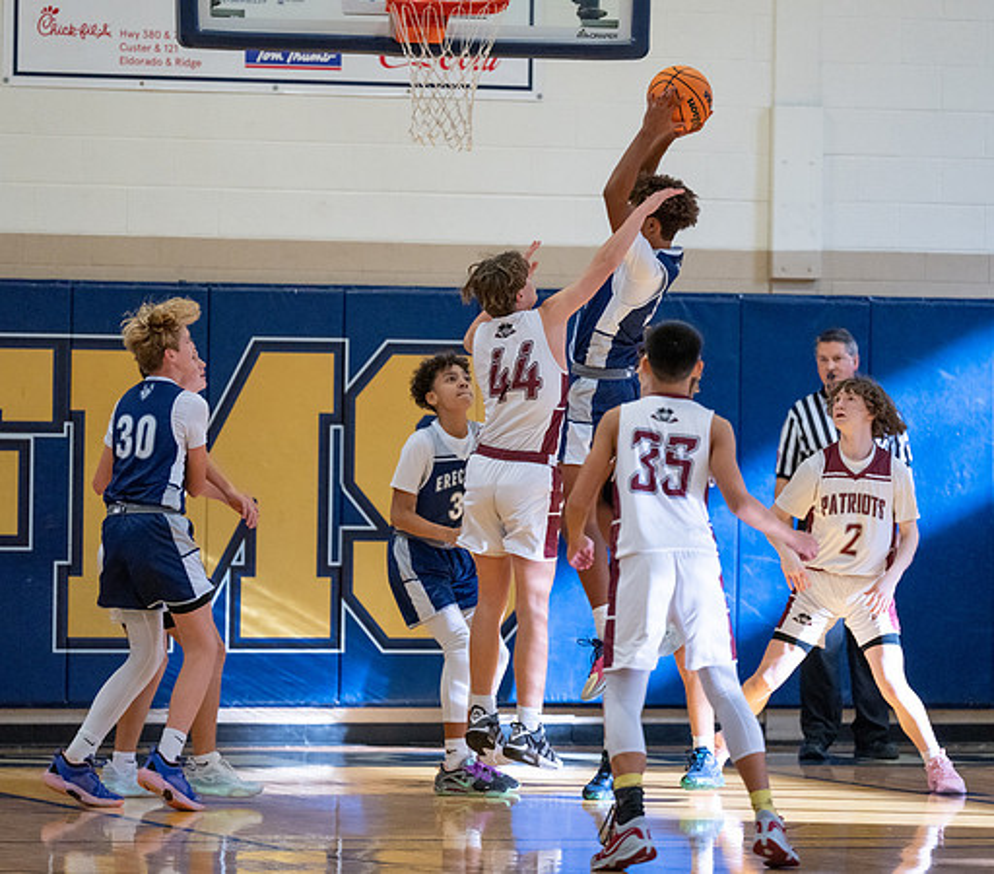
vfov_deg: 6.8
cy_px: 444
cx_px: 491
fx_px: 7395
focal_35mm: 242
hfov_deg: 7.7
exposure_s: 1/1000
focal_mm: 200
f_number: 2.8
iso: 4000
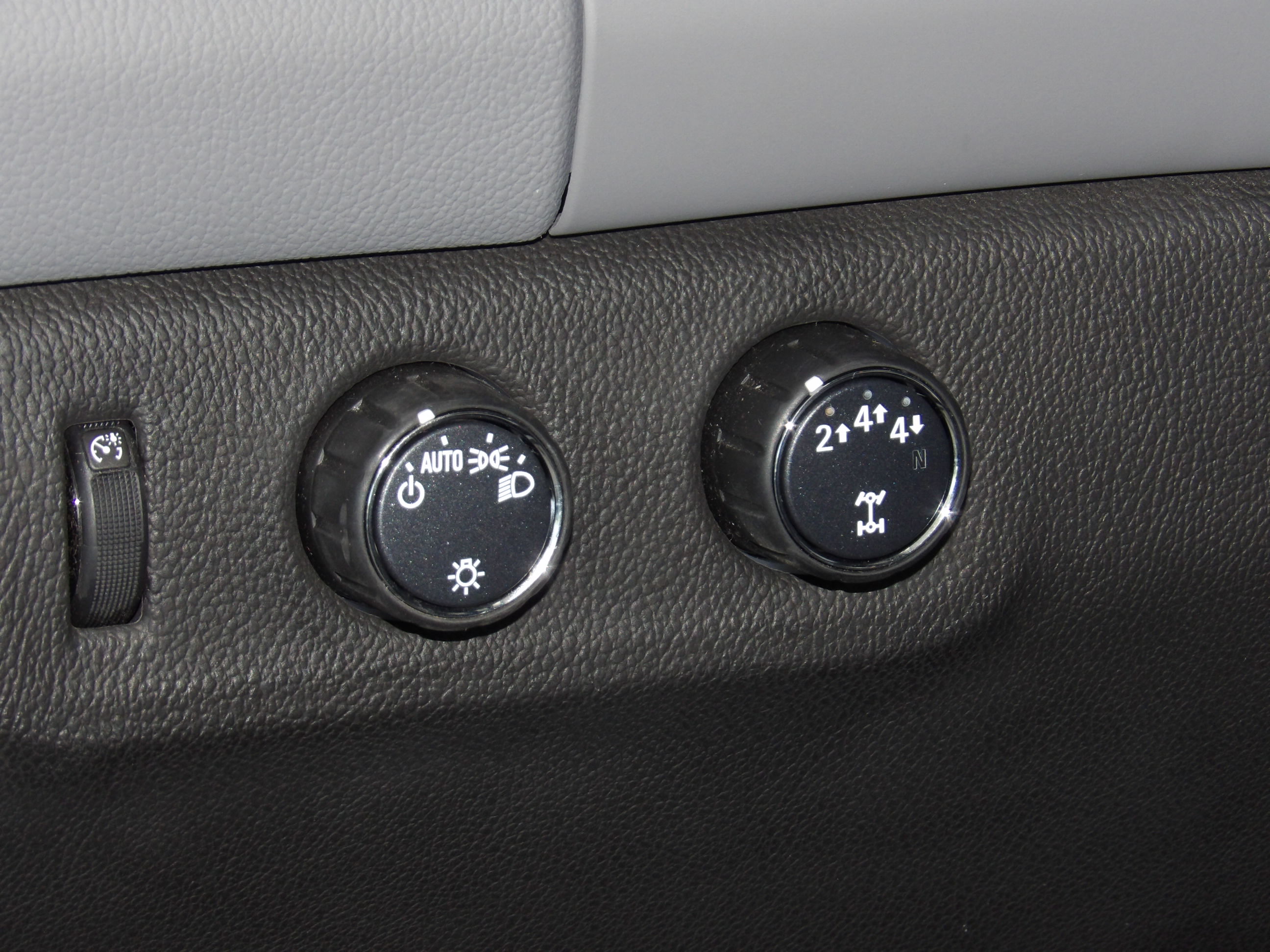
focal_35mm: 169
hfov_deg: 11.7
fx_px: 6200
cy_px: 476
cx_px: 635
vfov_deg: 8.8
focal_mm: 30.2
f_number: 4.4
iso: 200
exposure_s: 1/31
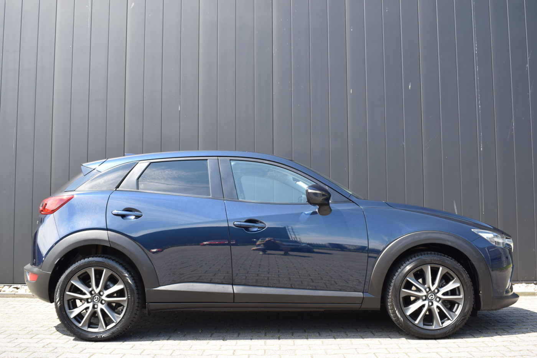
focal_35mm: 36
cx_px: 268
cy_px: 179
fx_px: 537
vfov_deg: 36.9
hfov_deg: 53.1
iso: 400
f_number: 7.1
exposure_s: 1/200
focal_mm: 24
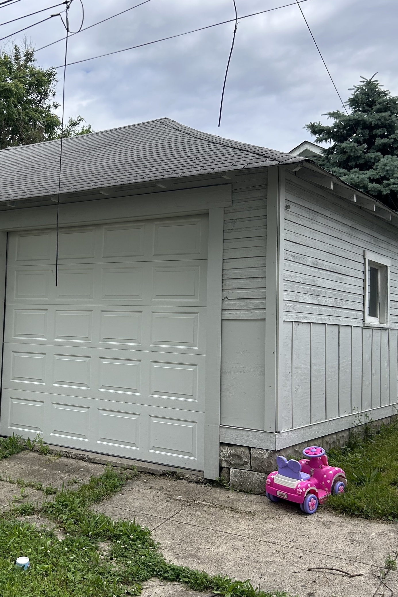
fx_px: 663
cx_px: 92
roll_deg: -1.0
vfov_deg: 48.4
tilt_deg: +4.7
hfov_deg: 32.7
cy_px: 268
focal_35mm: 40
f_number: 1.5
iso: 50
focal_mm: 5.7
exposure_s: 1/2208
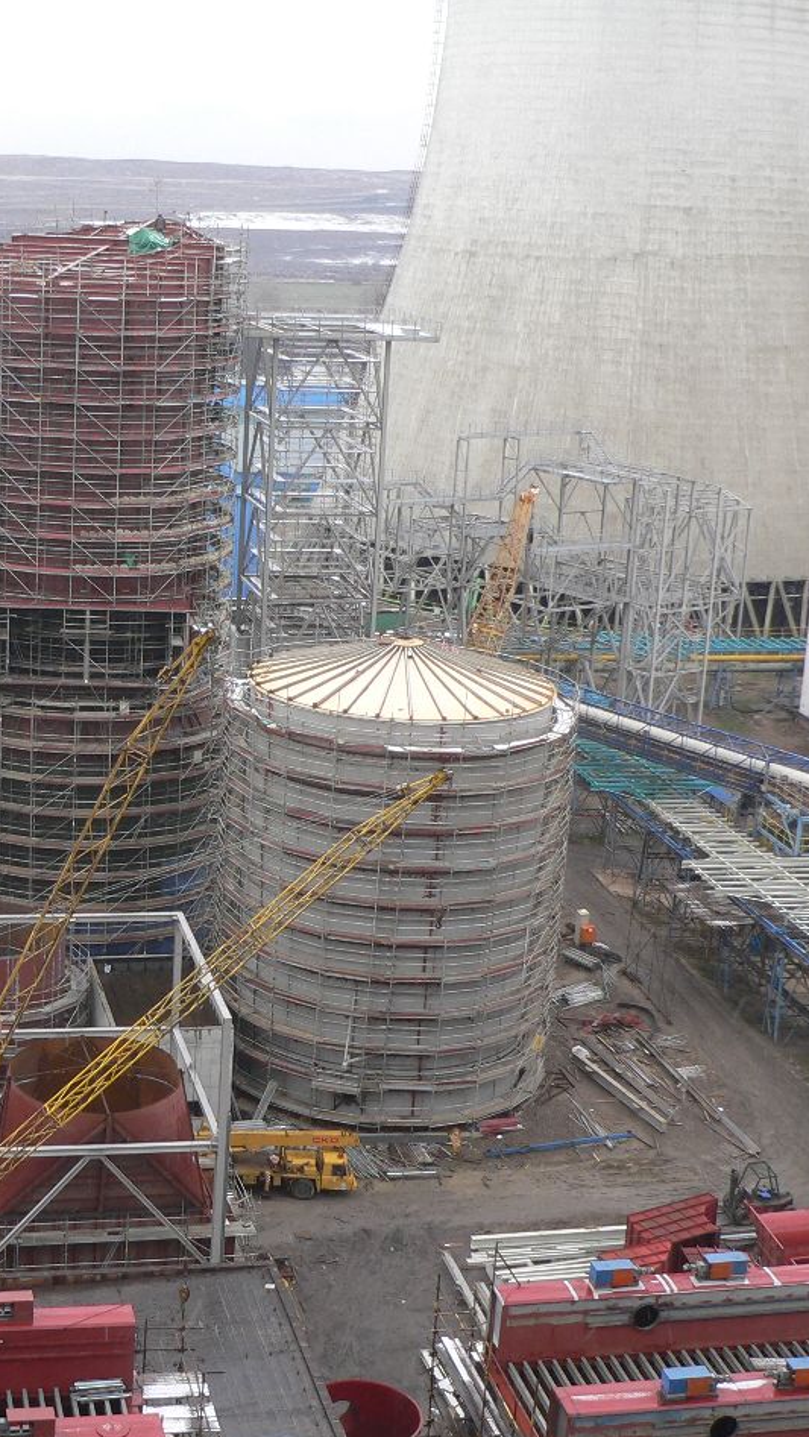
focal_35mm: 53
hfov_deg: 22.1
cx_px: 68
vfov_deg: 39.2
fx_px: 2020
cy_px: 721
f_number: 4
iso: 80
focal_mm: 6
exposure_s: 1/80
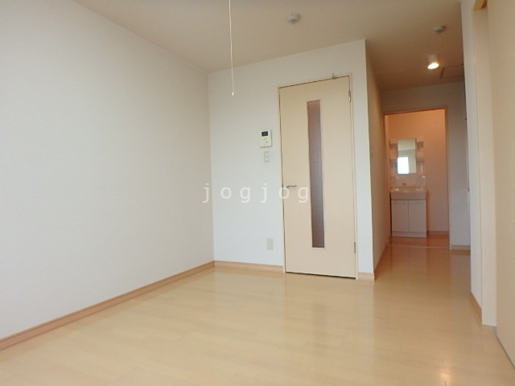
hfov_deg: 79.0
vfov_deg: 63.4
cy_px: 193
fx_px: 312
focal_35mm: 21
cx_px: 258
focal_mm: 3.7
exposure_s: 1/40
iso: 200
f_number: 3.5
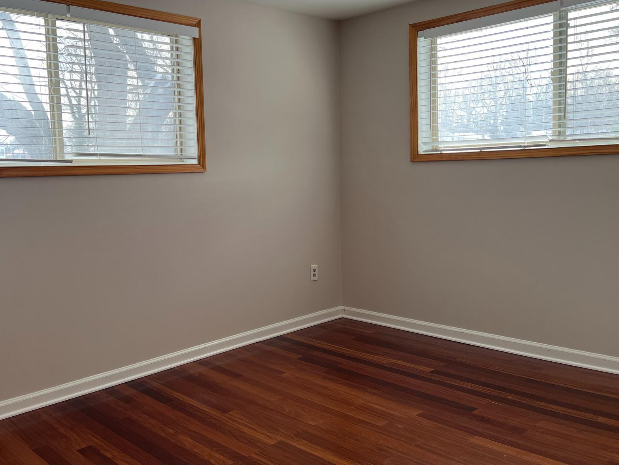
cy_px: 226
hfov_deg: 53.4
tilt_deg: -4.7
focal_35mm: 34
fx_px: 608
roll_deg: +2.3
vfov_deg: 41.8
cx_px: 234
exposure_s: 1/255
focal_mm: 5.7
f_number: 1.5
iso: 40
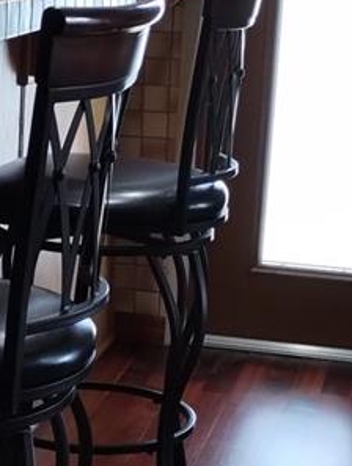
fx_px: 1527
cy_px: 276
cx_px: 54
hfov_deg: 13.1
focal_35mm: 113
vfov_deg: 17.4
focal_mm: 4.27
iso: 353
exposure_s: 1/40
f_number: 1.8
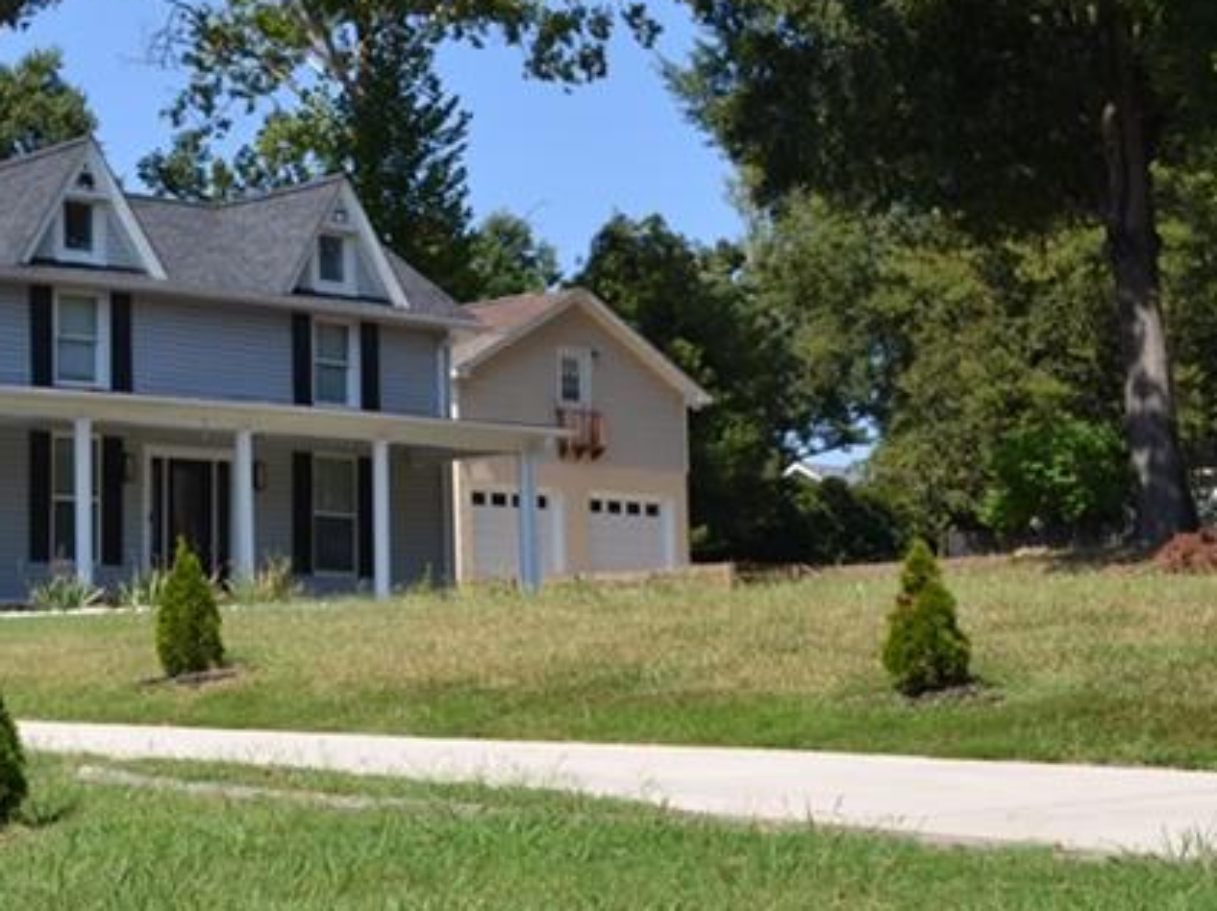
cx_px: -101
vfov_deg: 17.5
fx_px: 2952
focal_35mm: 84
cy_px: 340
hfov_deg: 22.1
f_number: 7.1
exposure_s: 1/200
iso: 100
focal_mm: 24
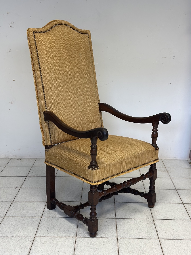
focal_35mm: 50
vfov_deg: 38.2
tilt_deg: -14.6
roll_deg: -0.6
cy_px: 131
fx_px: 368
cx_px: 95
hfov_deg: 29.1
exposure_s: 1/100
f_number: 1.78
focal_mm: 6.86
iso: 125
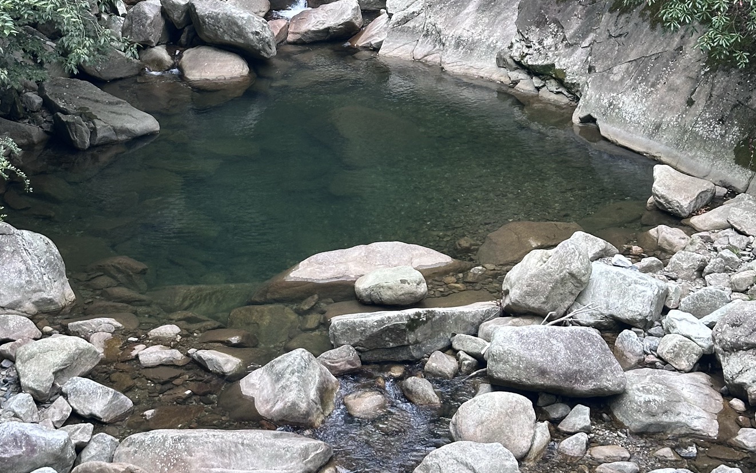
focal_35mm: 77
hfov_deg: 26.8
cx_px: 356
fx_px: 1586
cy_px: 12
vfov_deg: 16.6
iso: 64
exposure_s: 1/299
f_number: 1.78
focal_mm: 6.86
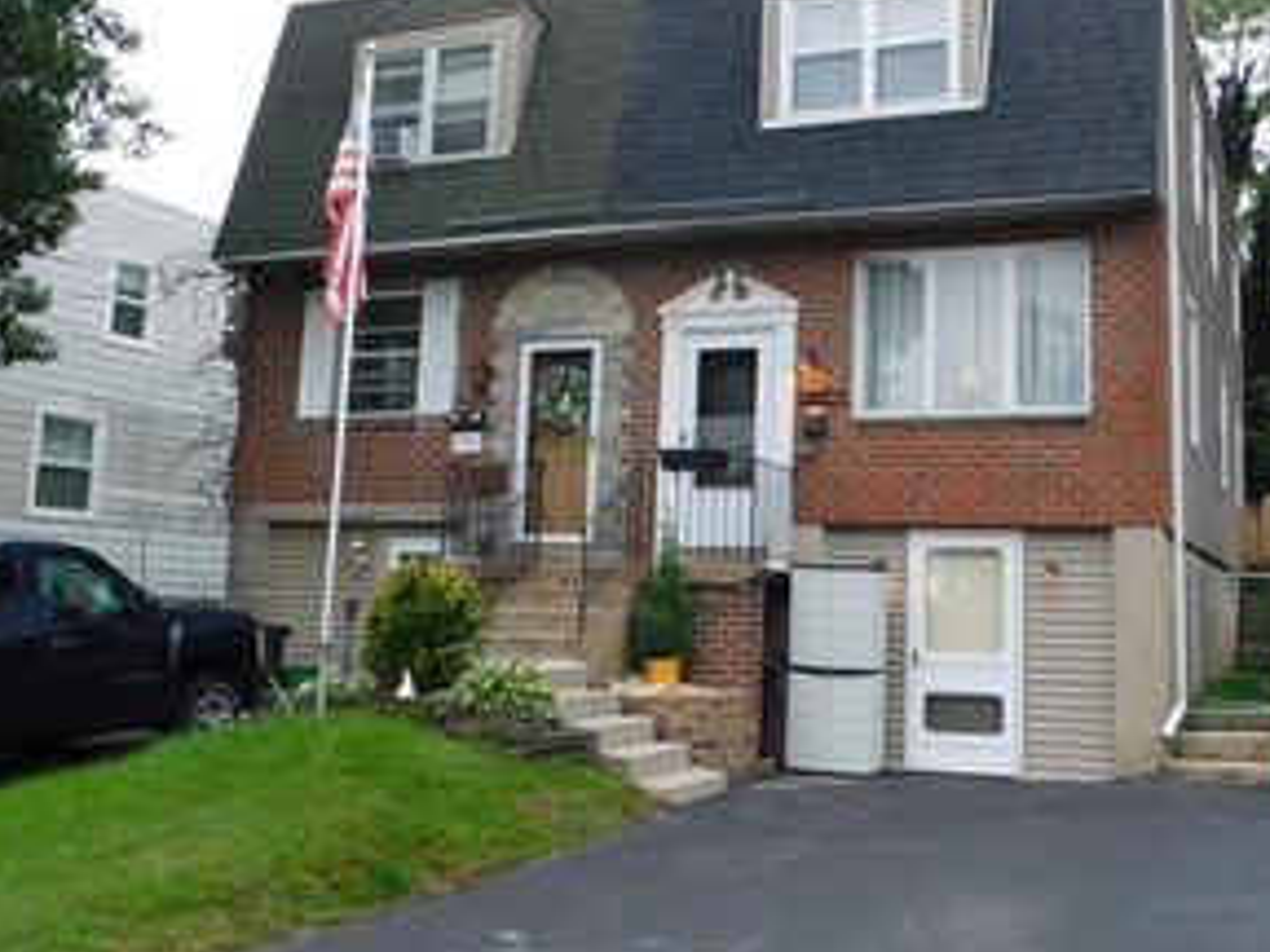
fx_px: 1468
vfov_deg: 35.8
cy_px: 381
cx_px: 736
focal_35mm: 40
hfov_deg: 46.6
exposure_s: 1/60
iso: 125
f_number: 3
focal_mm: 4
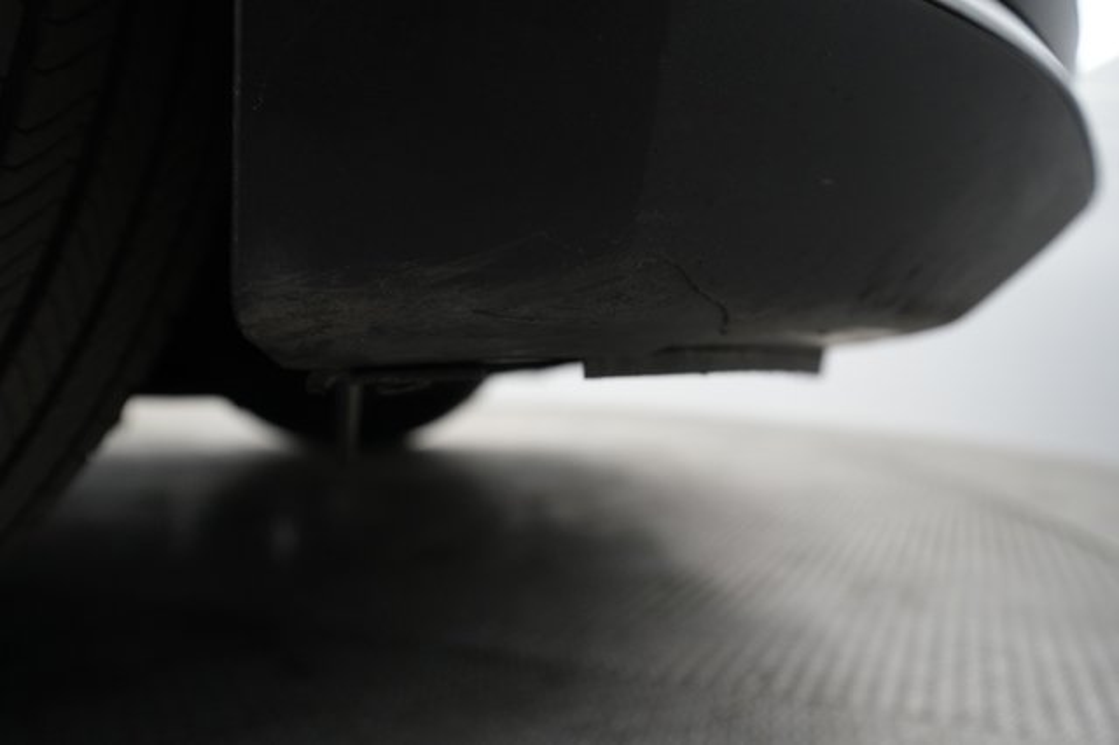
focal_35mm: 28
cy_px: 372
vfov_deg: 46.4
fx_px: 870
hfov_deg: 65.5
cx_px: 560
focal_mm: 28
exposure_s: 1/100
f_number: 4.5
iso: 4000
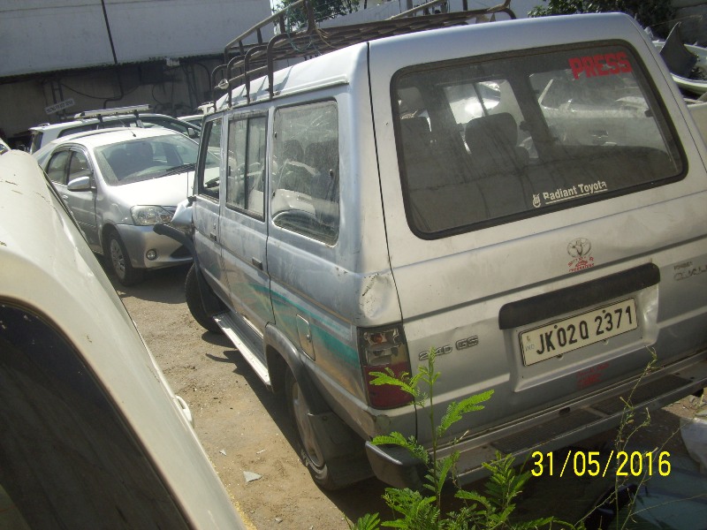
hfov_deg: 54.0
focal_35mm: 34
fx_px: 694
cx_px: 354
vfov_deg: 41.8
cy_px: 265
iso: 80
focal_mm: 5.7
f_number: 5.6
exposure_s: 1/320
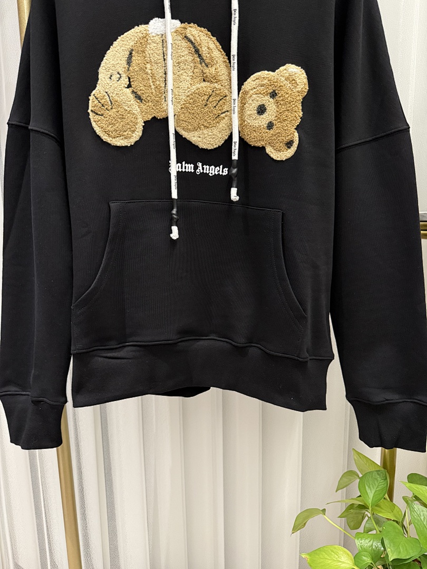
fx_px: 395
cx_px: 214
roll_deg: +3.6
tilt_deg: -11.0
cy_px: 284
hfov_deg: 56.8
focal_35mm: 24
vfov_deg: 71.6
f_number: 1.78
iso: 640
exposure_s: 1/33
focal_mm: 6.76
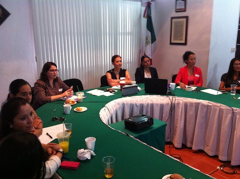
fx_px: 242
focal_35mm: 35
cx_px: 120
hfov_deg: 52.7
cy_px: 90
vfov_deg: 40.6
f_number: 2.8
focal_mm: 3.85
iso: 400
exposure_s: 1/15
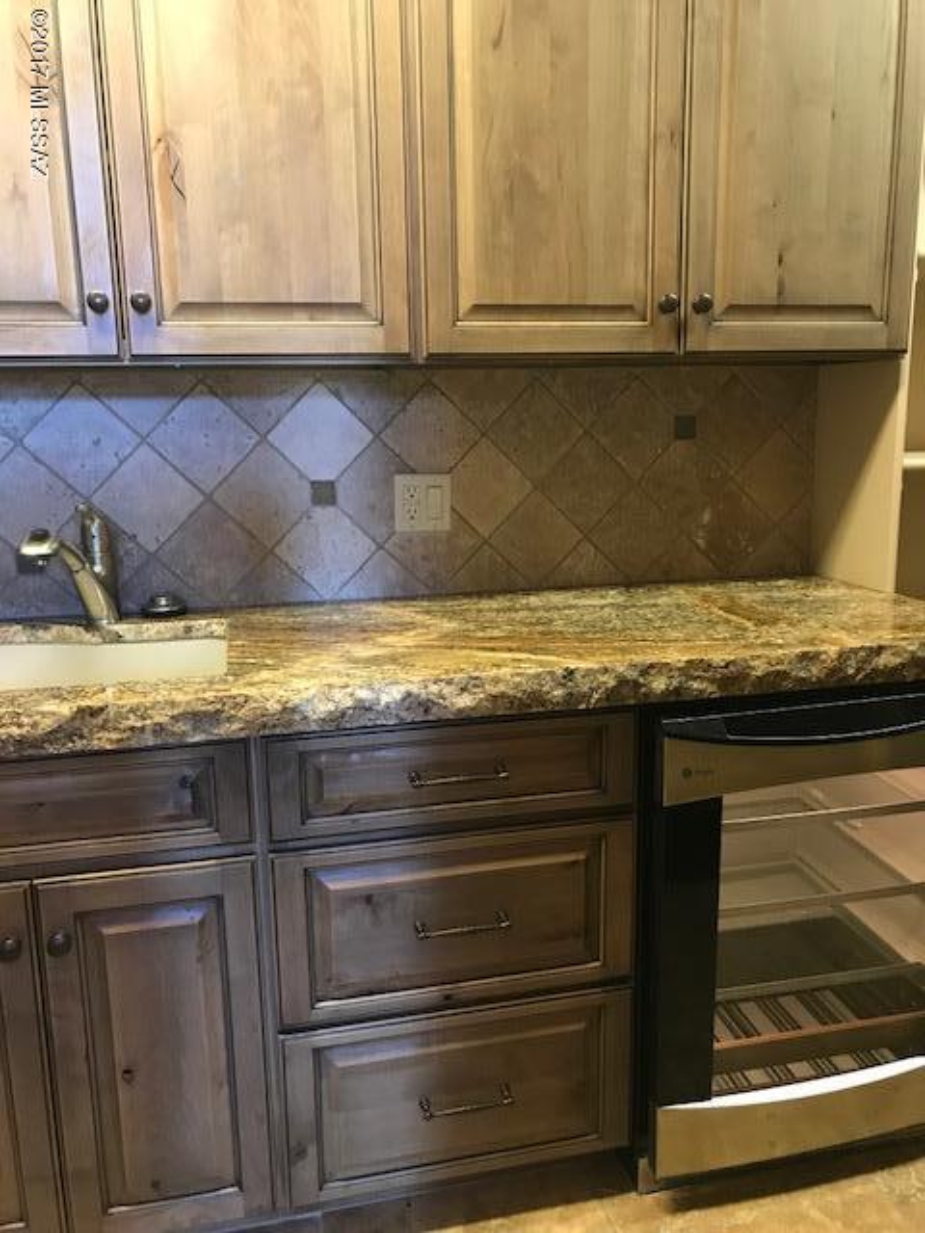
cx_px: 462
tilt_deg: -10.8
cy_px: 616
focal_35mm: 28
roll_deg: +1.1
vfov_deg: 63.4
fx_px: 998
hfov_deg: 49.7
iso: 100
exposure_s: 1/15
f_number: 1.8
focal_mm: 3.99
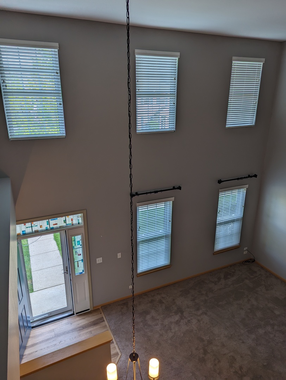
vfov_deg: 71.5
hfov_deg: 56.9
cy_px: 190
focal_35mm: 24
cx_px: 143
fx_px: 264
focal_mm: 6.81
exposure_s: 1/130
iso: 33
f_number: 1.85
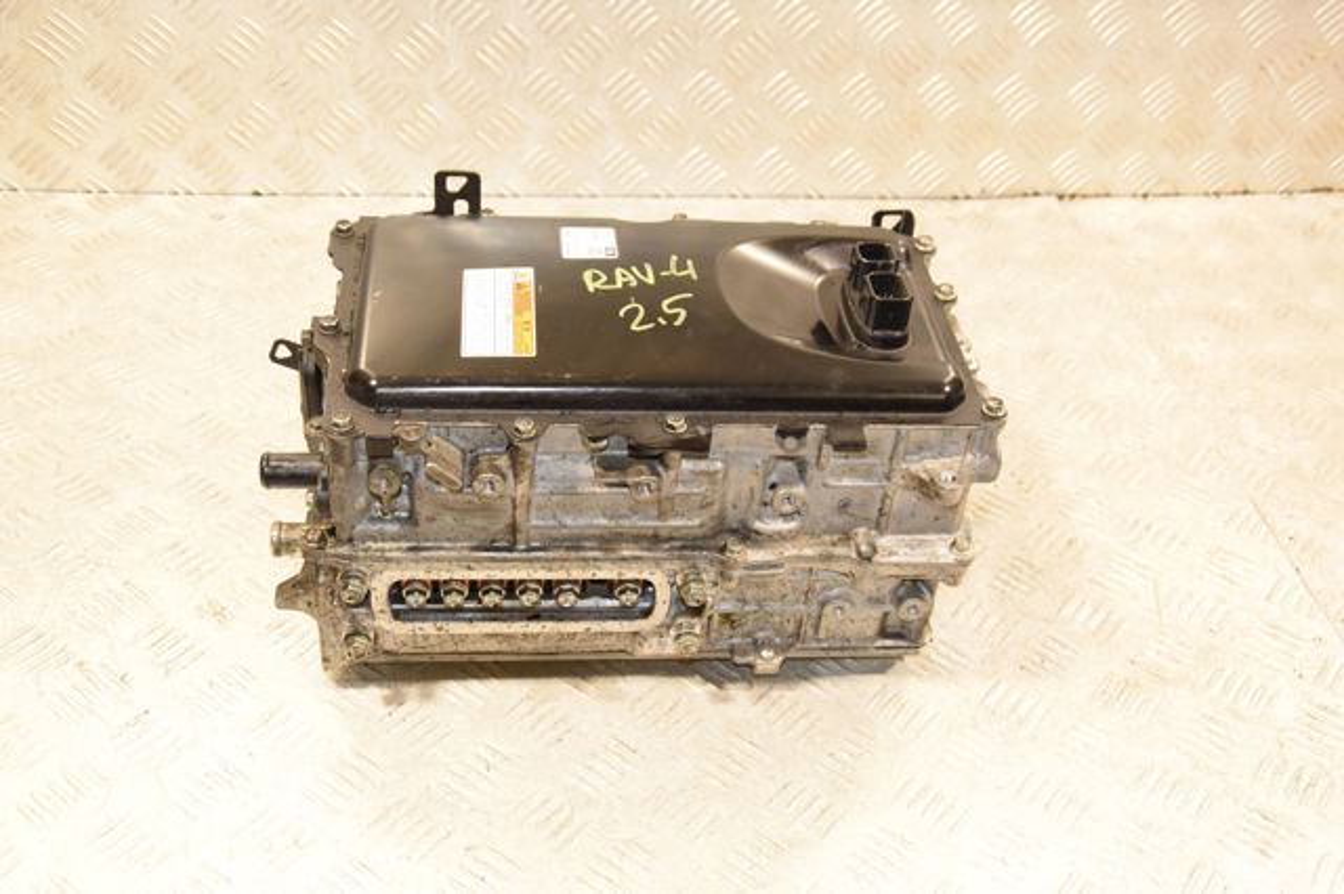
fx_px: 1455
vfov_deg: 34.2
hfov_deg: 49.6
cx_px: 672
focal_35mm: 39
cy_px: 447
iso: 1600
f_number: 5.6
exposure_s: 1/125
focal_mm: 26
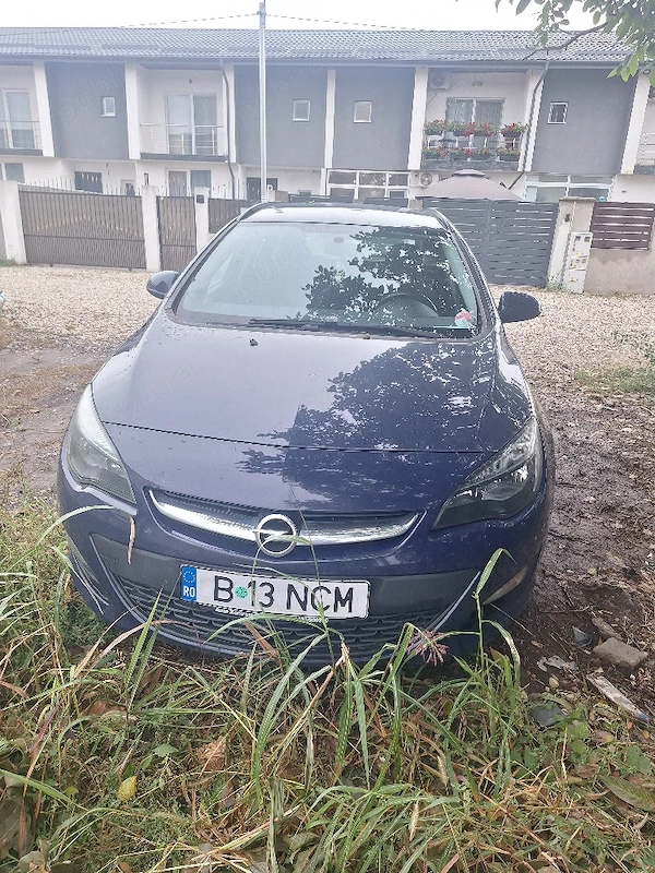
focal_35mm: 23
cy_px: 436
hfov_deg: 58.9
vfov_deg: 73.9
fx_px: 580
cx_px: 328
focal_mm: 5.54
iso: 50
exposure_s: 1/50
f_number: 1.8
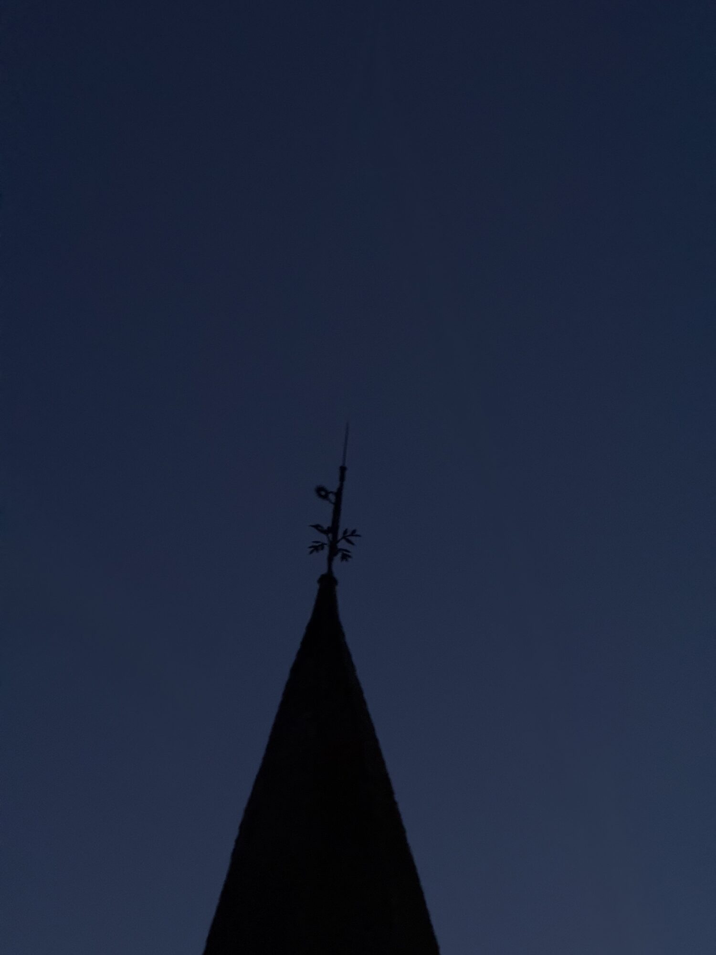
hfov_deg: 12.3
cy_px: 478
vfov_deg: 16.4
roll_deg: -2.2
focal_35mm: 120
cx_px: 358
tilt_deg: +40.6
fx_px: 3309
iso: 1600
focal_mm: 15.66
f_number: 2.8
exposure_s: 1/33
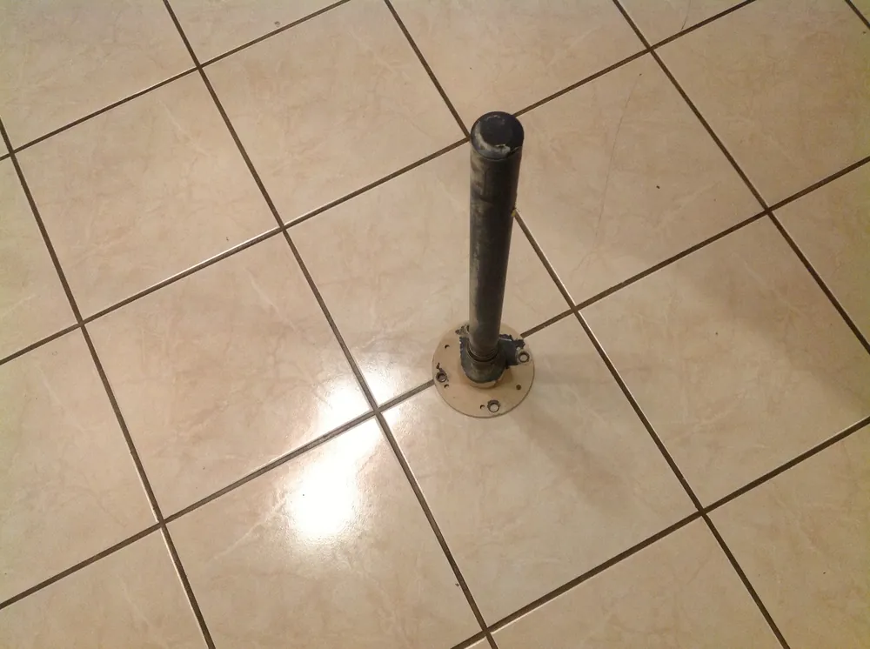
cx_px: 435
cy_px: 324
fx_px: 878
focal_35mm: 35
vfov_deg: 40.6
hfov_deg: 52.7
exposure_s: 1/17
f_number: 2.4
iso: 200
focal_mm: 4.28
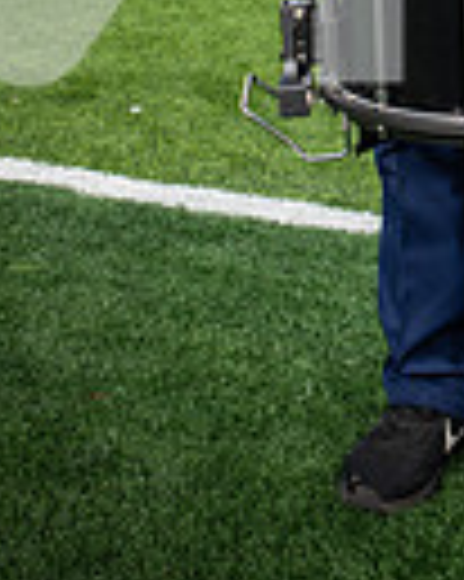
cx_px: 478
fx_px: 1976
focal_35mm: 115
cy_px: -369
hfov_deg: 13.2
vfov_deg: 15.1
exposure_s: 1/400
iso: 125
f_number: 7.1
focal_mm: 35
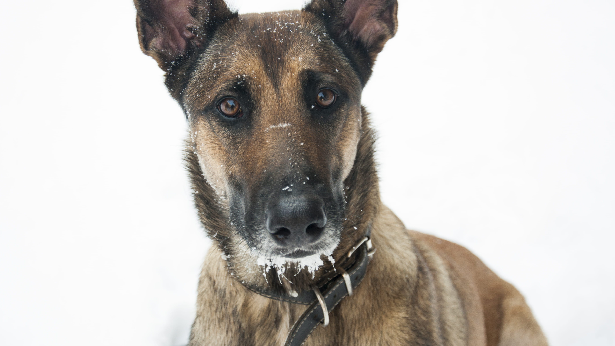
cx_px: 305
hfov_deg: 23.2
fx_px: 1500
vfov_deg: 13.1
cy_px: 143
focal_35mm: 92
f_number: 5
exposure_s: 1/100
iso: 320
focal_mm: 58
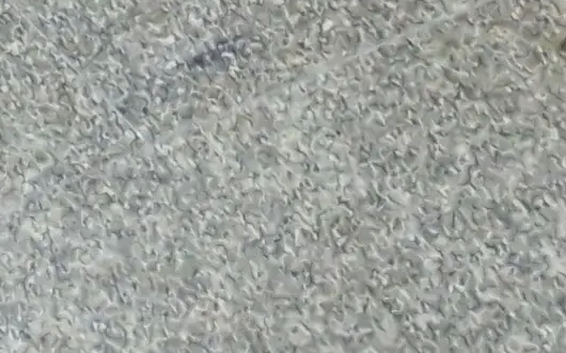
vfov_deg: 8.1
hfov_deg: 15.8
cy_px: -1025
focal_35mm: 104
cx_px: -560
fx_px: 1604
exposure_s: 1/60
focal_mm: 1.74
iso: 400
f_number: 2.2
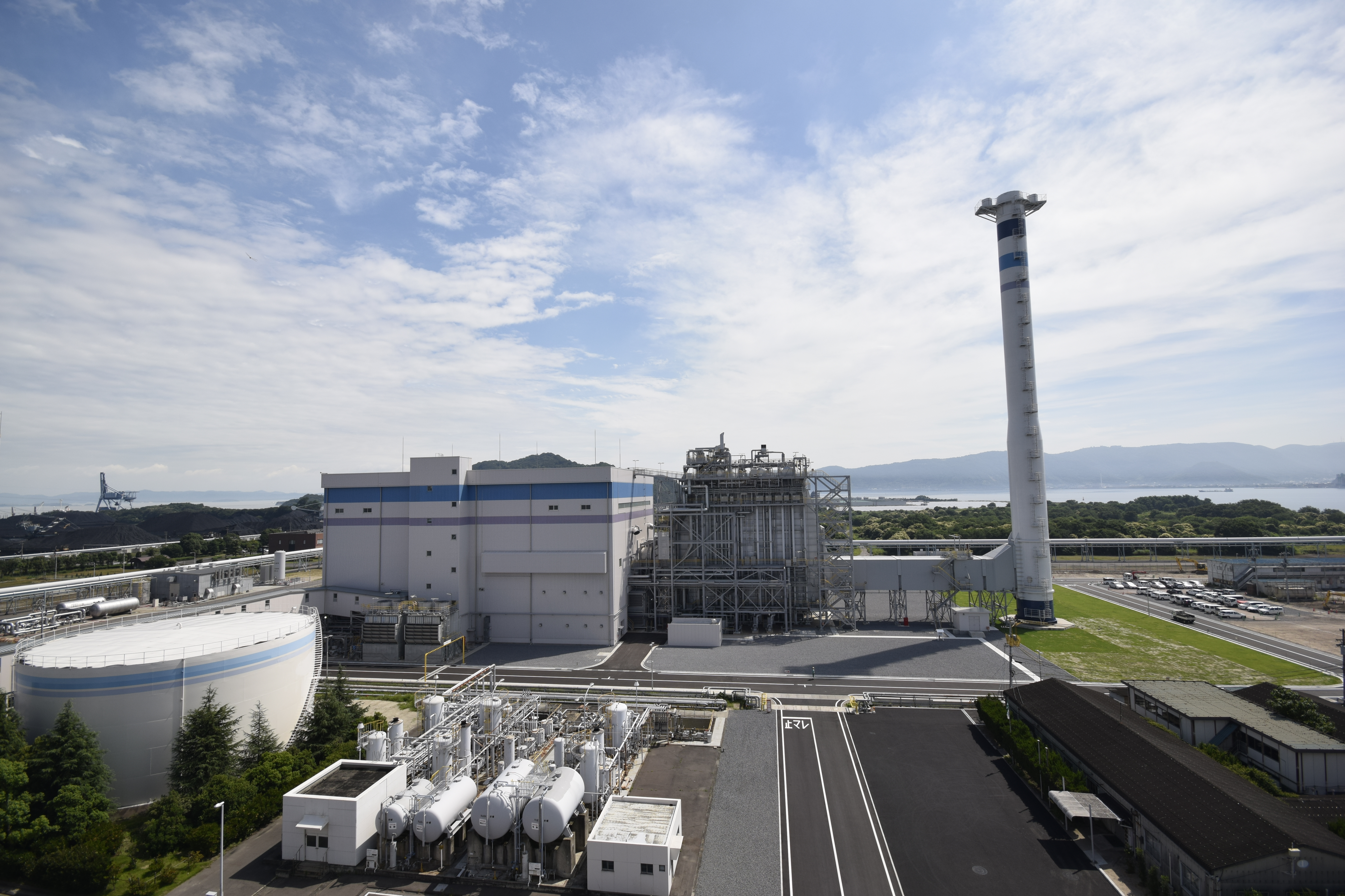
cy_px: 448
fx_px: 560
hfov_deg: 100.4
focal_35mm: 15
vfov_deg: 77.3
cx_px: 672
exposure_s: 1/500
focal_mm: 10
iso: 160
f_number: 9
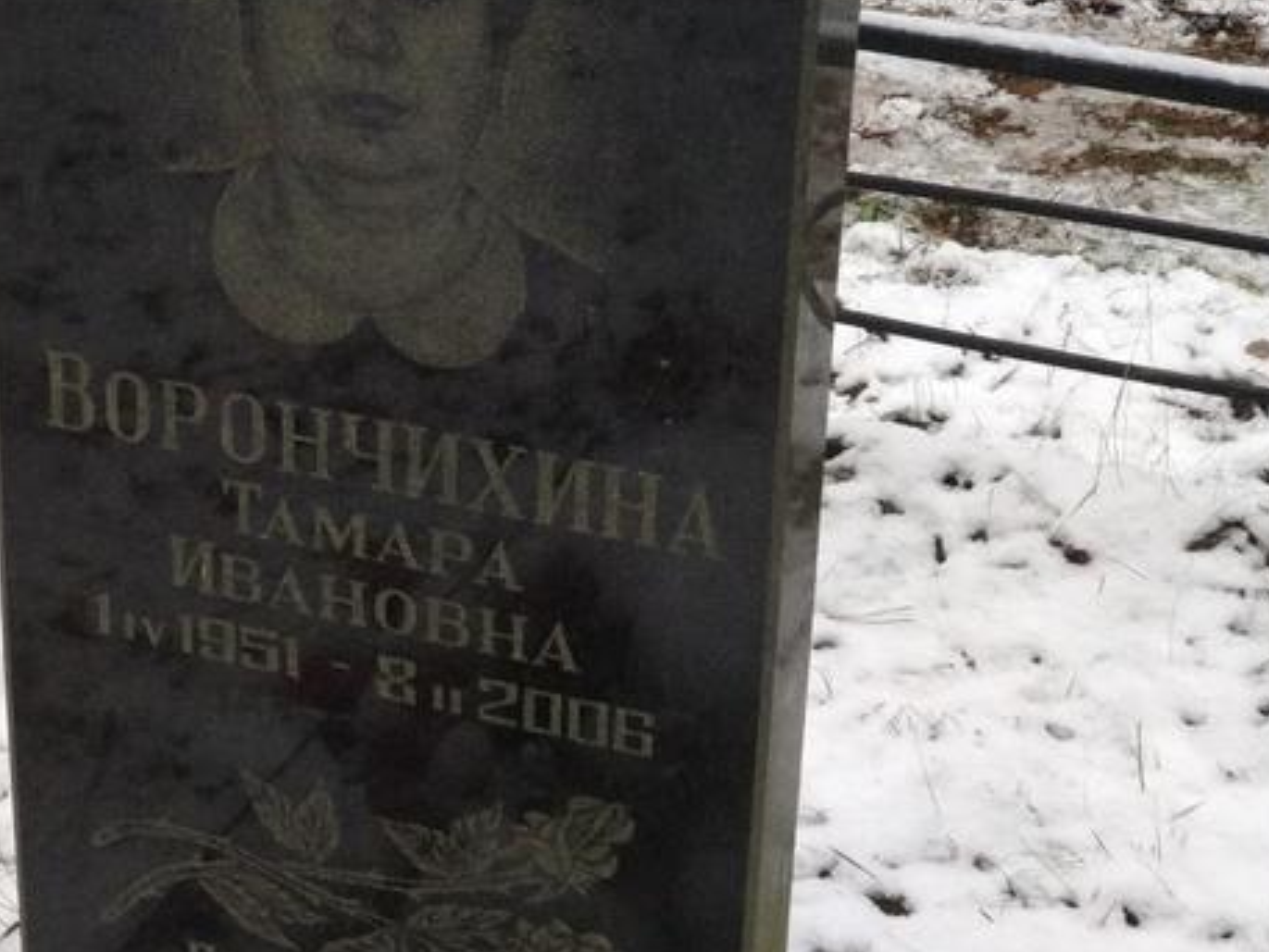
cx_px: 417
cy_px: 616
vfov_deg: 16.2
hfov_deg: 21.4
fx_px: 3337
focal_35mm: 91
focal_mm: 5.99
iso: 800
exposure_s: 1/60
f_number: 2.6
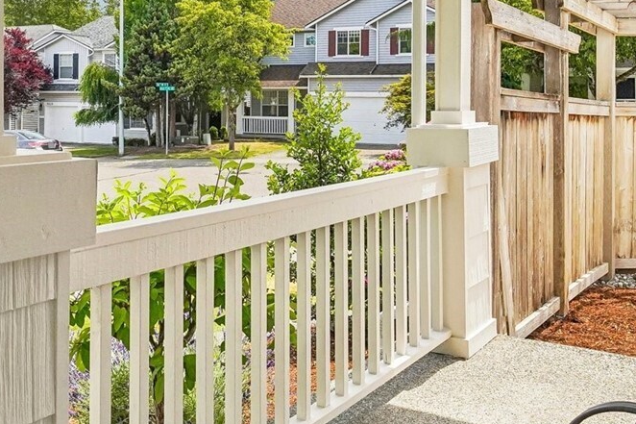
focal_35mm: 41
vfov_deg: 32.1
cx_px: 221
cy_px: 111
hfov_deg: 46.8
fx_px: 724
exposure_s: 1/1600
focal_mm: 16
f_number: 8
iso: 1600
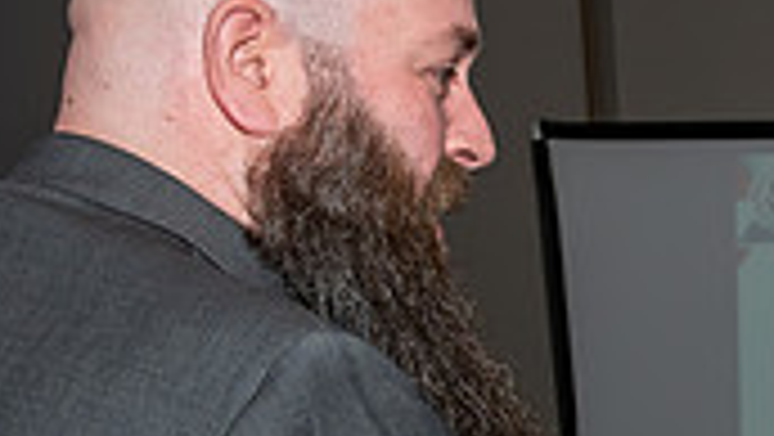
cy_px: 811
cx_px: 1443
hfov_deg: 11.7
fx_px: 3471
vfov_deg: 7.0
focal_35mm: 169
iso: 400
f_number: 5.6
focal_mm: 24
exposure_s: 1/250
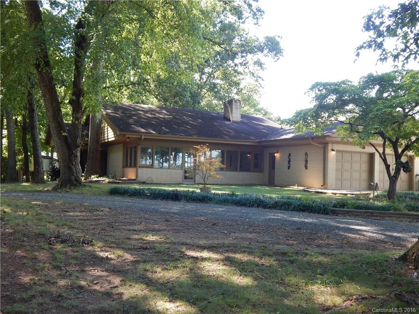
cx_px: 210
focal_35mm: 38
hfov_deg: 49.0
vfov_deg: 37.7
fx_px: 460
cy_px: 157
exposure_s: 1/100
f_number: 3.4
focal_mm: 6.8
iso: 125
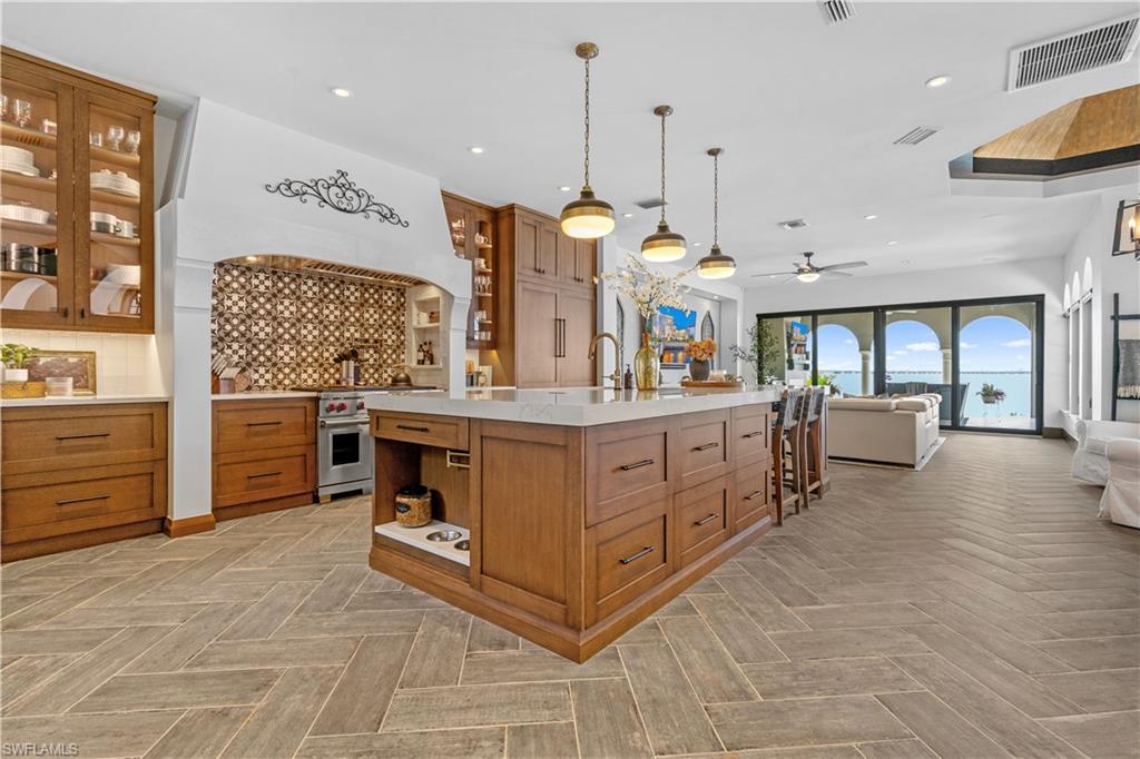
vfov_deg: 73.7
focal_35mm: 16
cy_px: 380
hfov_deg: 96.8
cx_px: 570
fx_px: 506
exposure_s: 1/15
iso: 400
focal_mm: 16
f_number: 8
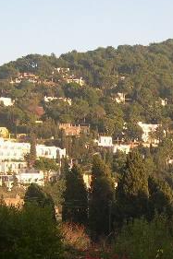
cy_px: 148
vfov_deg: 22.6
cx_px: 207
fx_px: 650
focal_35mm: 90
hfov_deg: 14.7
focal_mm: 8
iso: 100
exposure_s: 1/396
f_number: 2.8
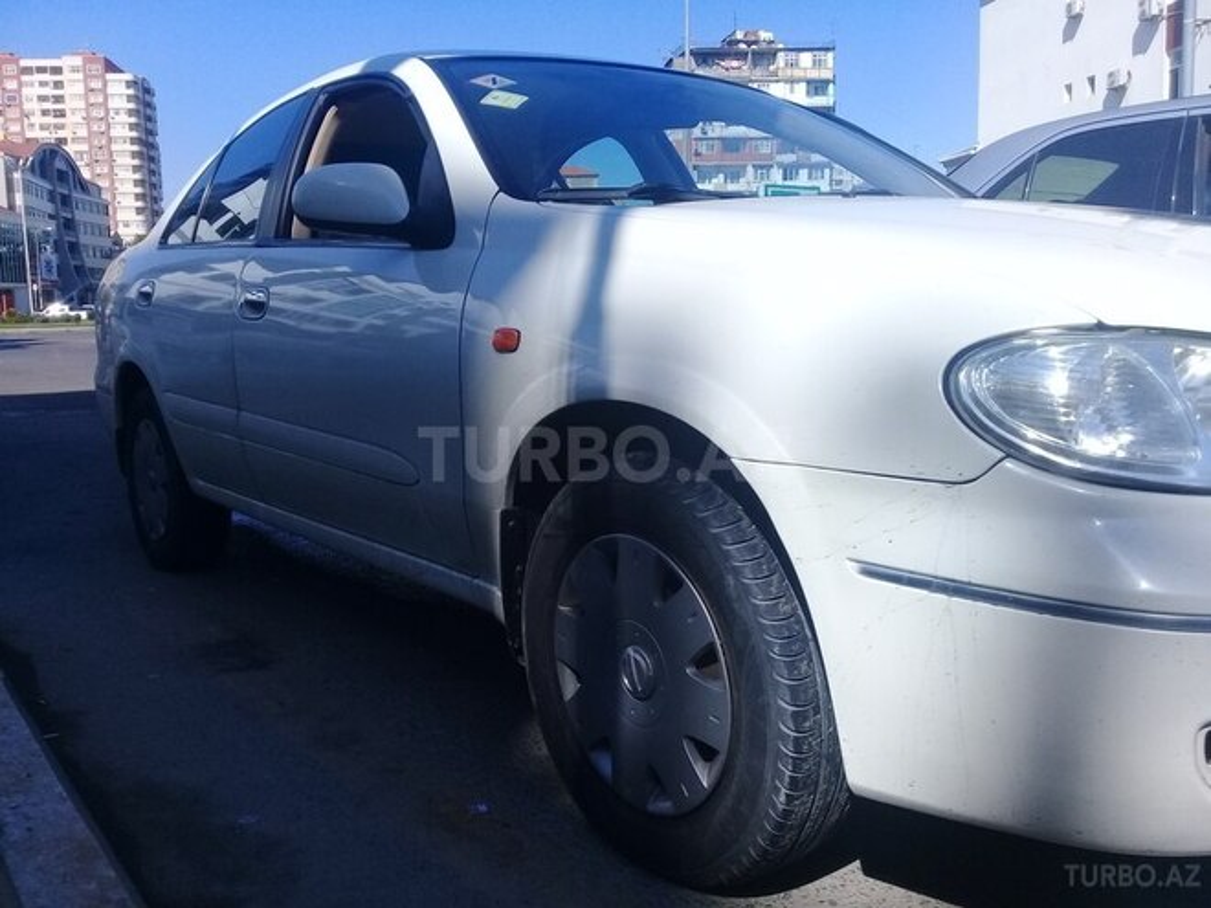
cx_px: 606
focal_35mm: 31
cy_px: 454
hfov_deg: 58.4
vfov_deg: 45.4
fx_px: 1084
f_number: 2.2
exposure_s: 1/1391
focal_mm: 3.3
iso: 50
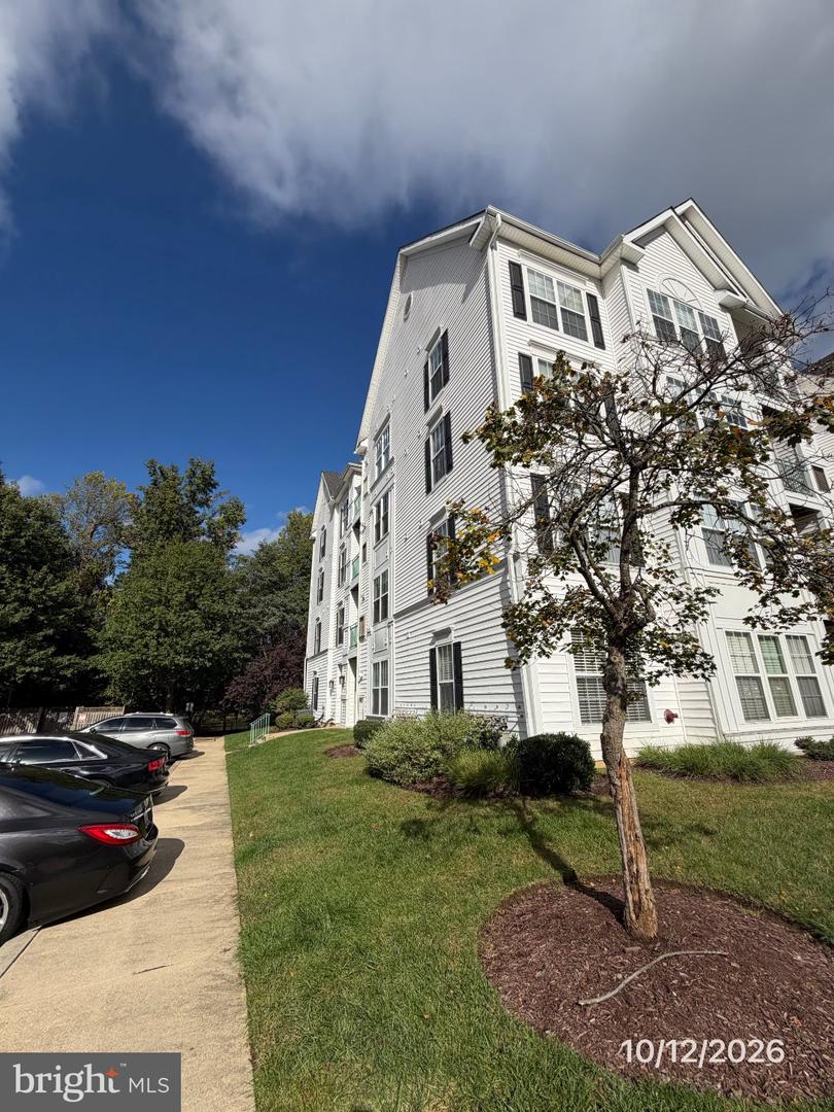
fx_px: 450
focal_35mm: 14
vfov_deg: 102.1
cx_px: 417
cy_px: 556
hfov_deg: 85.7
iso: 20
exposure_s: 1/1656
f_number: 2.2
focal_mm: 2.22
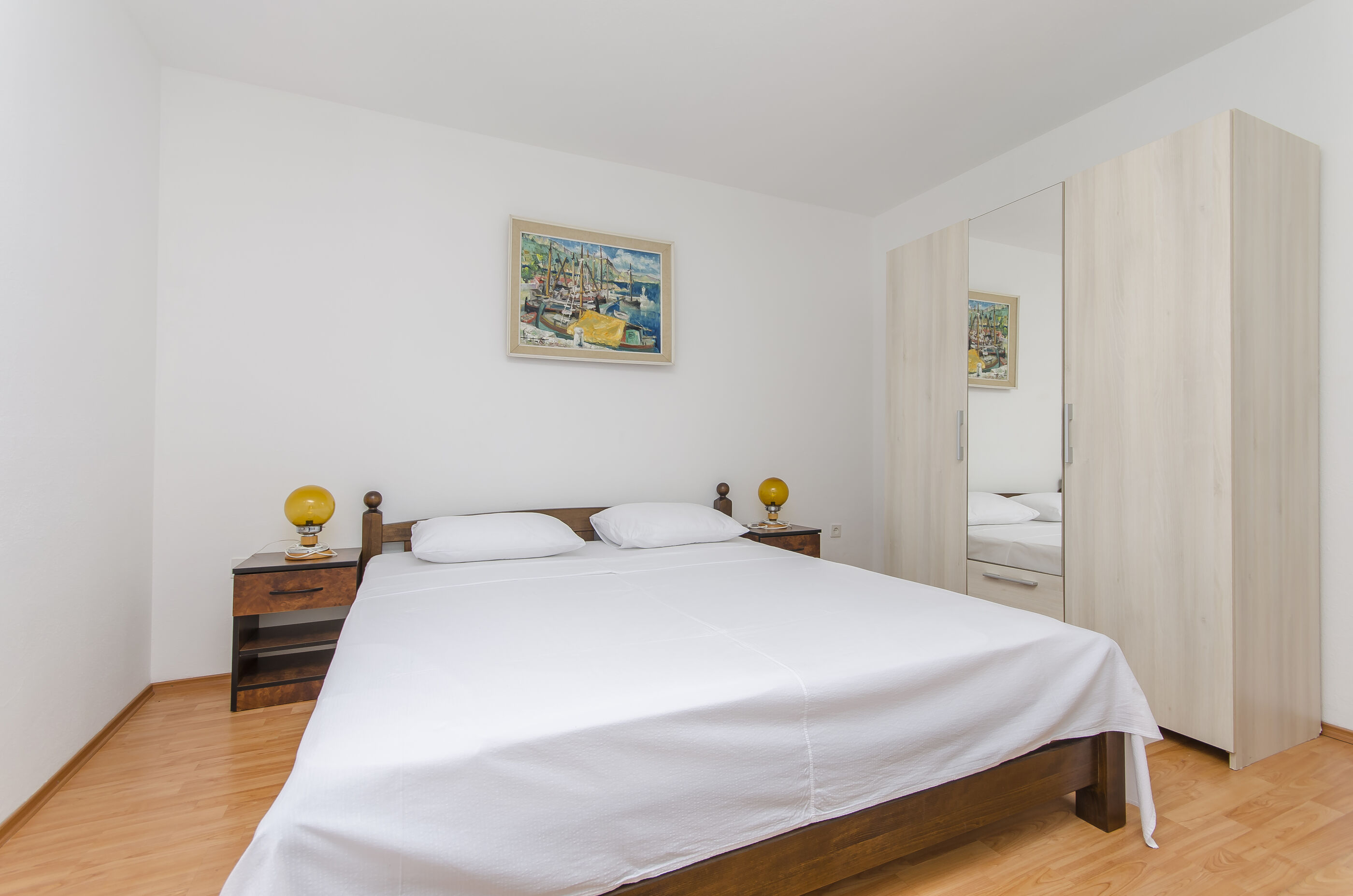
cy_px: 448
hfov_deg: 100.5
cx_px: 676
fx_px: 563
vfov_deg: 77.1
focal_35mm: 15
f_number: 7.1
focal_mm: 10
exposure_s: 1/100
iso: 100
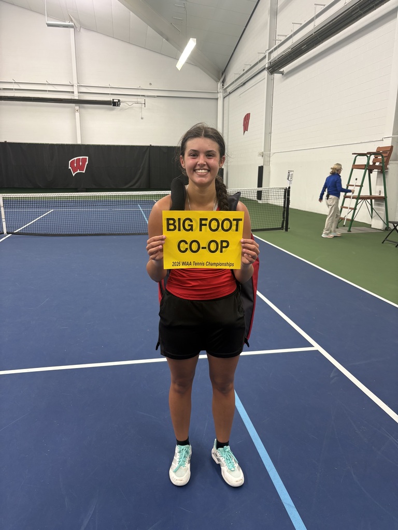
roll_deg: -1.1
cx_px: 199
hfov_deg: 53.1
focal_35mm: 26
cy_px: 265
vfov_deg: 67.3
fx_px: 399
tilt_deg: -13.3
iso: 125
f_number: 1.6
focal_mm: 5.96
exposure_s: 1/74
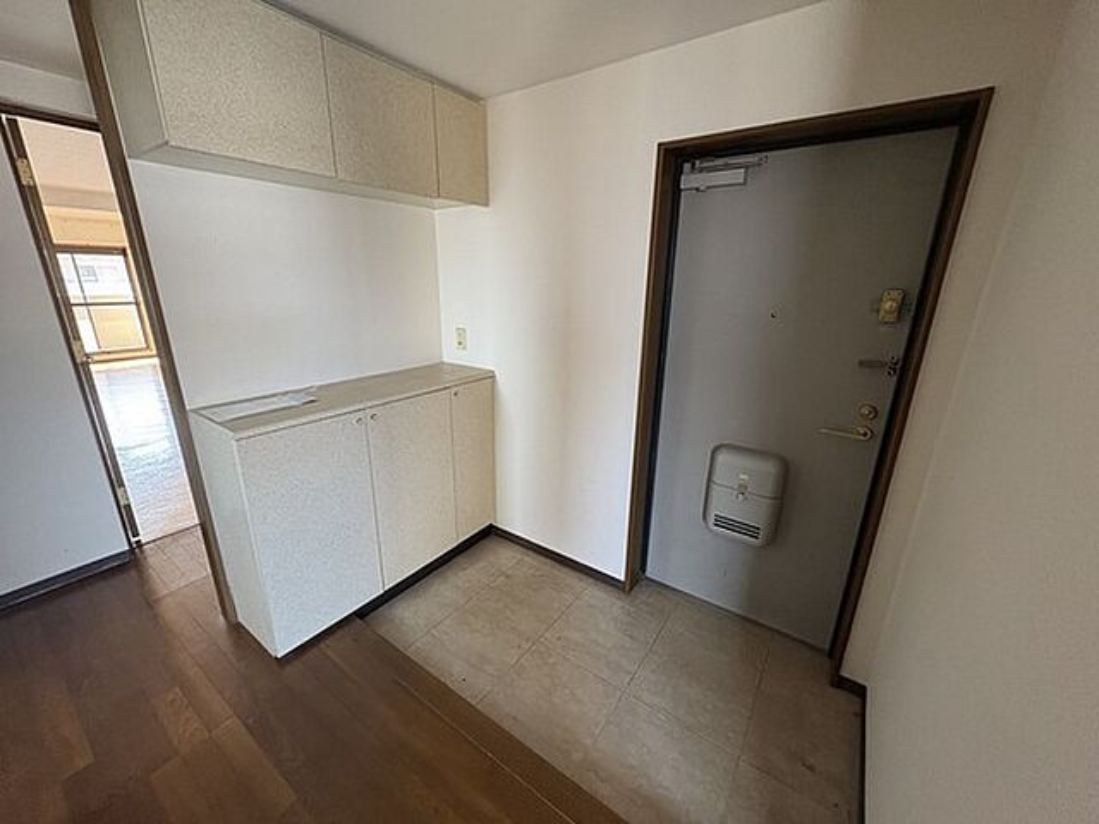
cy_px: 412
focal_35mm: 14
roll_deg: -1.3
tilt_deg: -17.6
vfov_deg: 85.7
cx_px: 550
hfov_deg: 102.1
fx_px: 444
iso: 250
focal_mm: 2.22
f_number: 2.2
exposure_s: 1/60
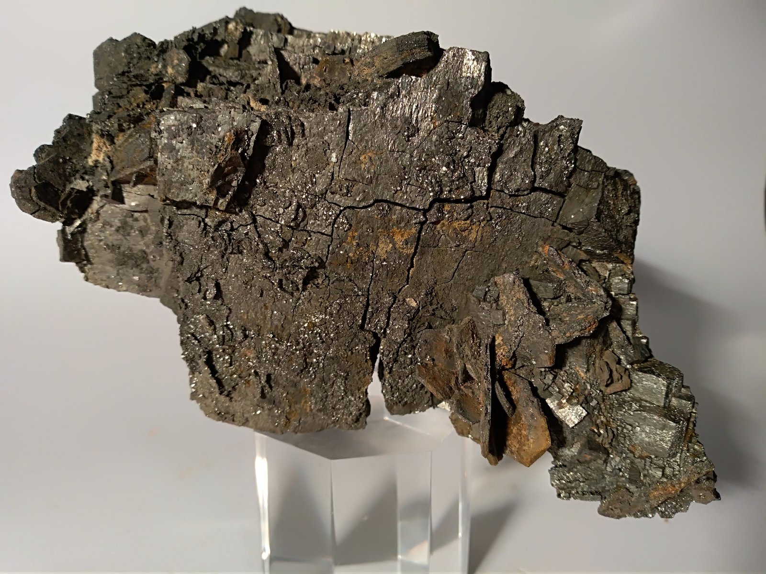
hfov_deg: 67.3
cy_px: 287
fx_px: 575
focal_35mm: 26
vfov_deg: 53.1
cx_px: 383
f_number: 2
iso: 151
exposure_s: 1/100
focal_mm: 3.54
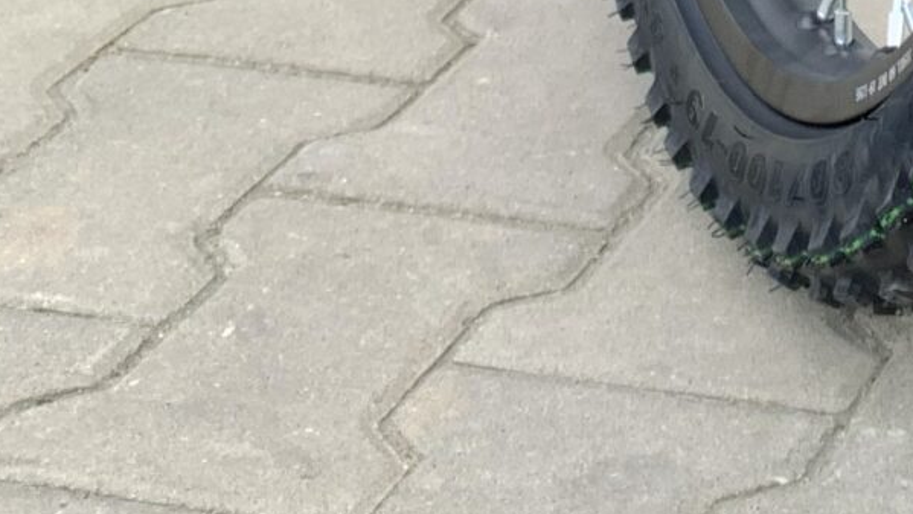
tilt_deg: -12.6
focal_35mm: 121
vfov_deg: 9.1
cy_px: -673
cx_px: 1309
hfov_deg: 16.4
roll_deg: +0.9
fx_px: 2929
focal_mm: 4.25
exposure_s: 1/424
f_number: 1.8
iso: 25
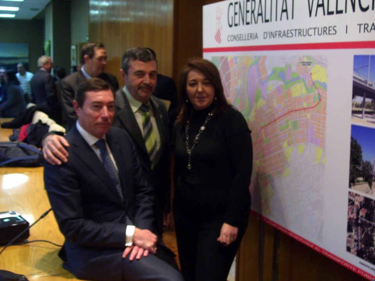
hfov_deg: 41.2
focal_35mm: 46
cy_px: 140
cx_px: 188
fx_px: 498
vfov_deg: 31.5
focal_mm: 7.6
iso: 160
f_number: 3
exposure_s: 1/8
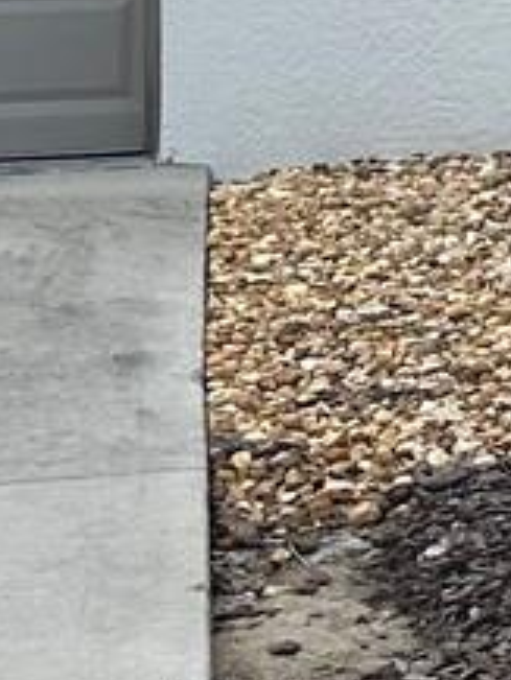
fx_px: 3480
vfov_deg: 10.6
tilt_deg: +2.1
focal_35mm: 177
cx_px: 1740
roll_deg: +0.1
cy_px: -476
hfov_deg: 7.1
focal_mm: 6.86
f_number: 1.78
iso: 80
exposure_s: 1/4348
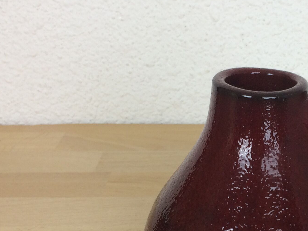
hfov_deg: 26.6
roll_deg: -0.9
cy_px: 191
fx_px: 632
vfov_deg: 20.4
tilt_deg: -26.0
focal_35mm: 71
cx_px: 272
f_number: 2.2
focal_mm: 4.15
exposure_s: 1/50
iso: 50
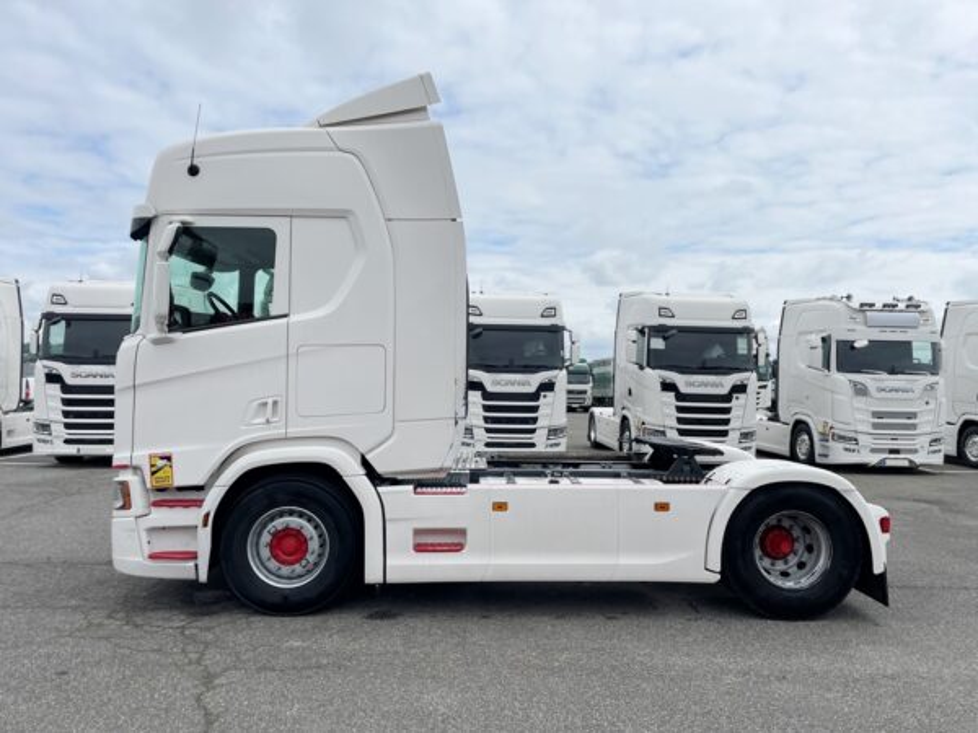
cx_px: 489
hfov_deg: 67.3
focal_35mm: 26
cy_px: 366
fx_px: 735
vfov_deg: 53.1
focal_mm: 4.2
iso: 32
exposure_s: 1/5051
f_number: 1.6
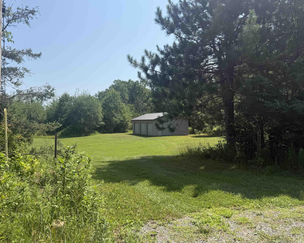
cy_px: 116
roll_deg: +0.7
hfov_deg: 63.8
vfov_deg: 53.2
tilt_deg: +2.1
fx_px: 243
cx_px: 130
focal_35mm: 27
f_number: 1.78
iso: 80
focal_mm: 6.76
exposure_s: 1/3759
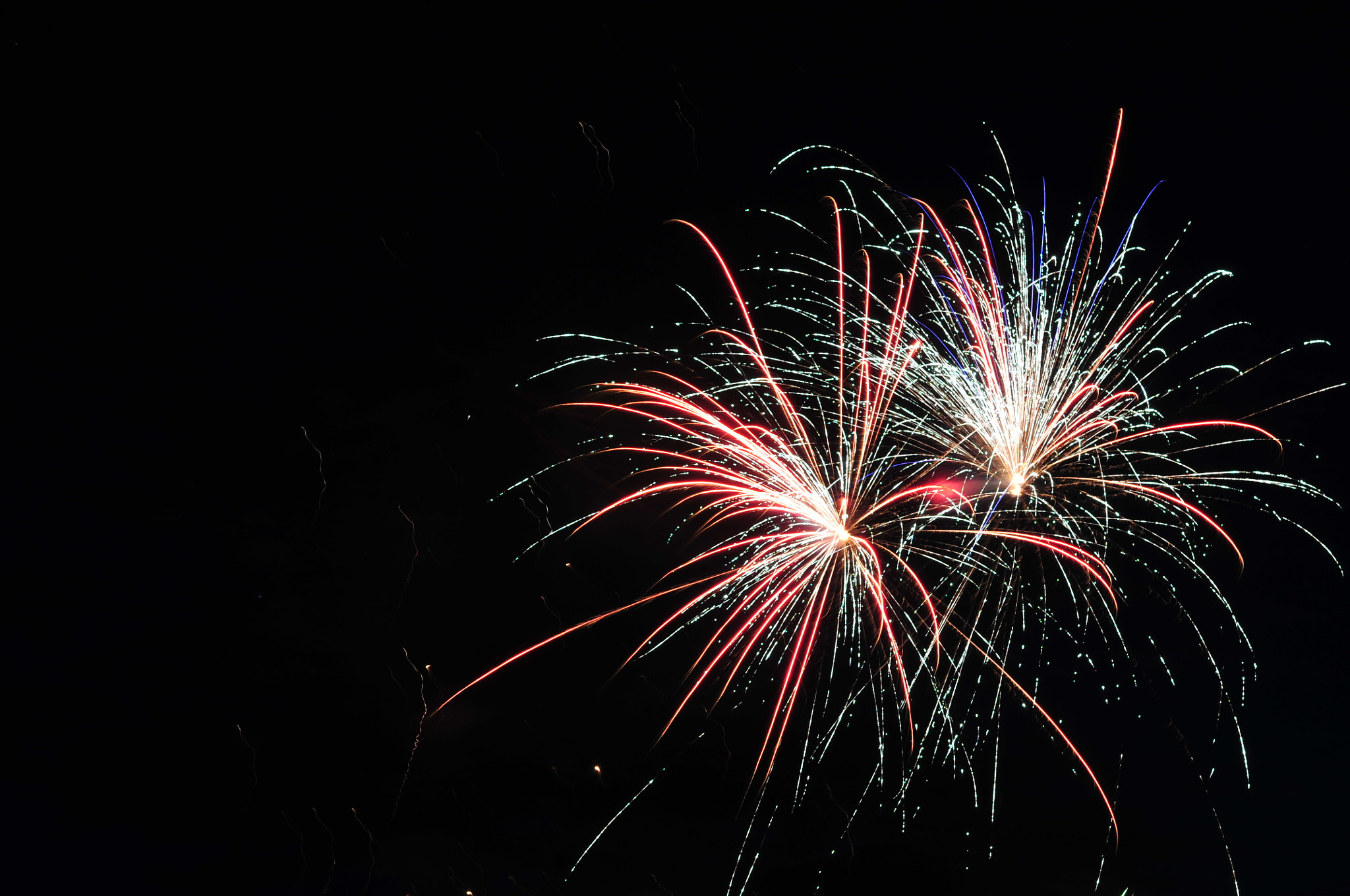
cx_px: 675
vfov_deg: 10.7
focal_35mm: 128
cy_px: 448
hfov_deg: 16.1
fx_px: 4775
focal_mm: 85
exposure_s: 8
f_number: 8
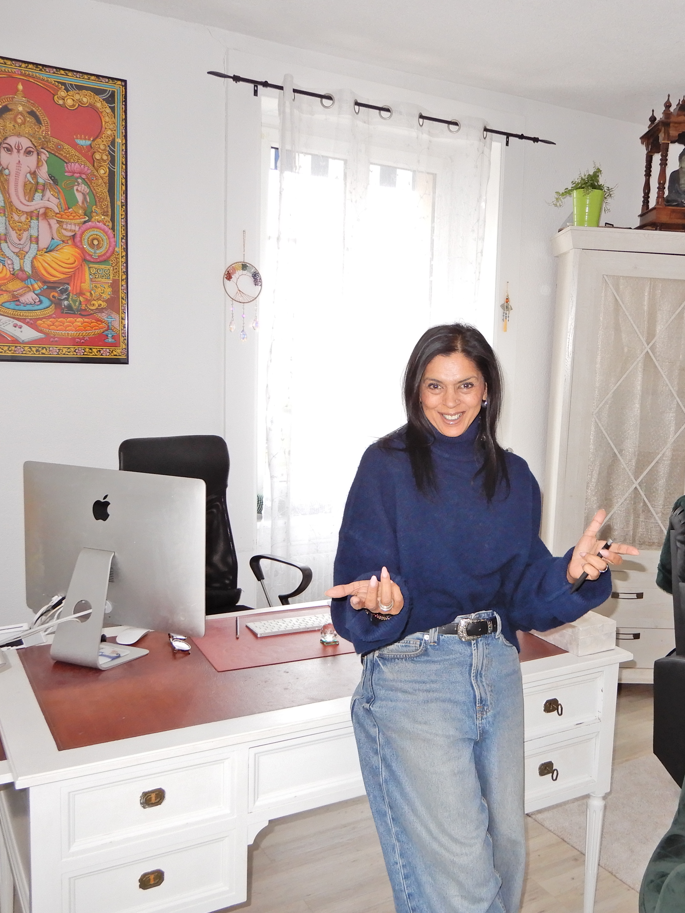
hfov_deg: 42.3
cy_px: 461
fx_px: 871
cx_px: 465
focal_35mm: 33
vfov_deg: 55.3
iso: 220
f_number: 3.4
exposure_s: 1/30
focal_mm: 4.3
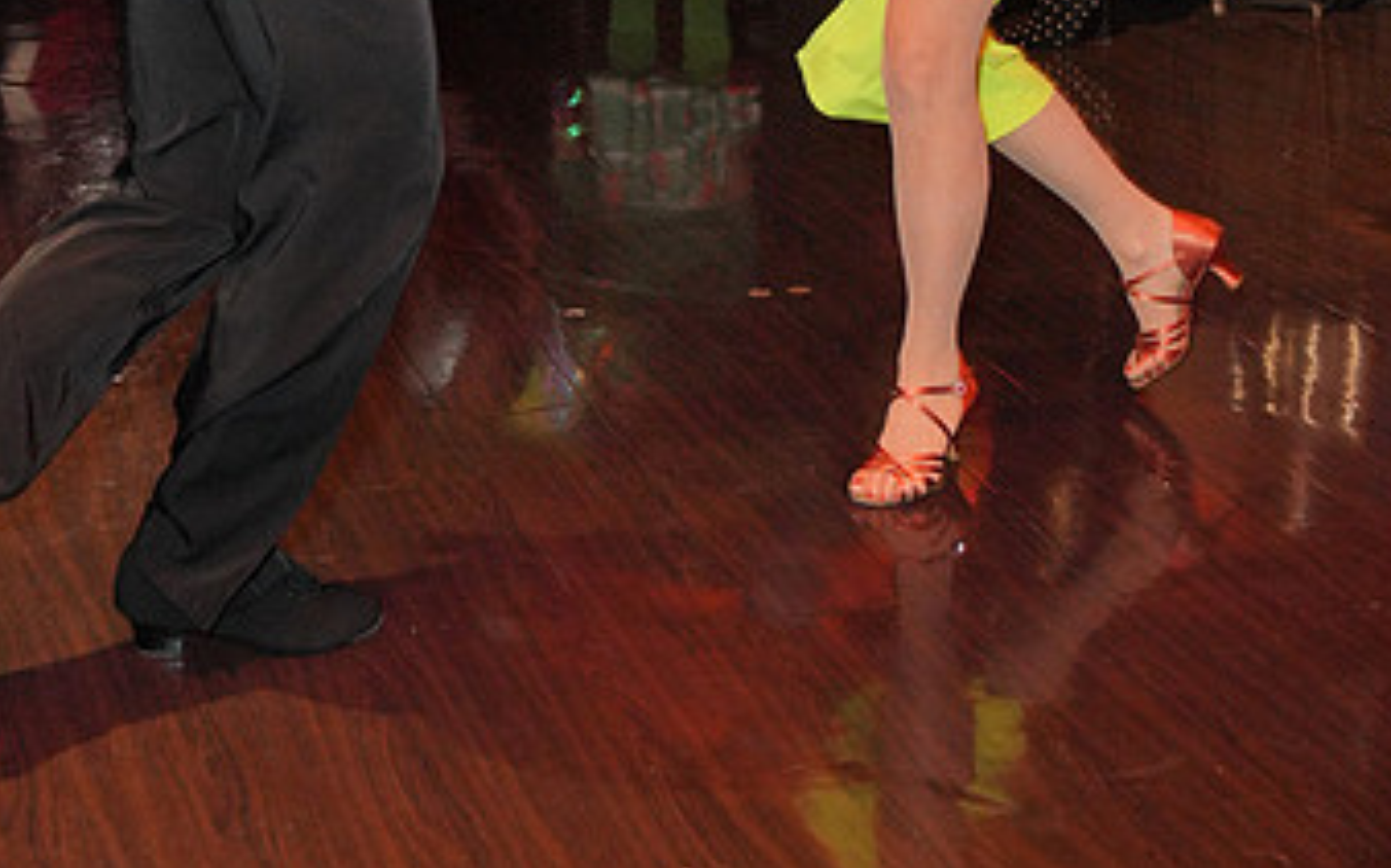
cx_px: 623
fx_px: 2653
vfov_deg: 17.3
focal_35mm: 70
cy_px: -317
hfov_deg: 29.4
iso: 4000
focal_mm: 40
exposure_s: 1/200
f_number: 4
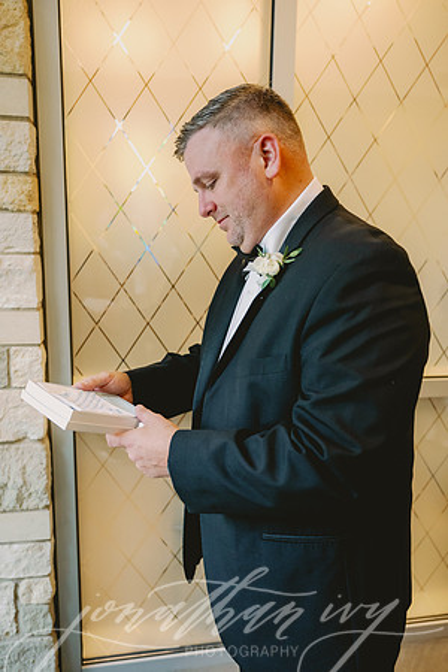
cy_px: 336
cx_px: 224
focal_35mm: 28
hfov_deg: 45.7
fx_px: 532
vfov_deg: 64.6
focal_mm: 28.5
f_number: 2.8
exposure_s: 1/400
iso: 2000
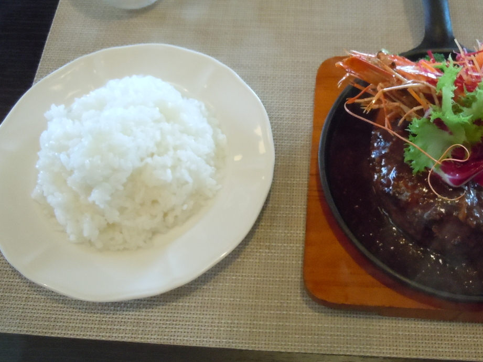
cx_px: 294
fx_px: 600
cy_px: 127
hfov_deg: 43.6
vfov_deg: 33.4
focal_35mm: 43
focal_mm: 5.9
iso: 800
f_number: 4
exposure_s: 1/30
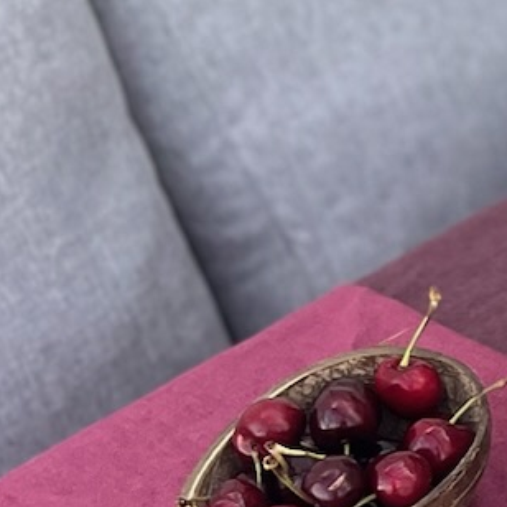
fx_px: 2535
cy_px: 313
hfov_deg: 10.1
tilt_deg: -36.0
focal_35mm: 153
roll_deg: +0.8
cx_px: 1193
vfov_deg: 11.4
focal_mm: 5.7
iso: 50
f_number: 1.5
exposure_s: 1/639
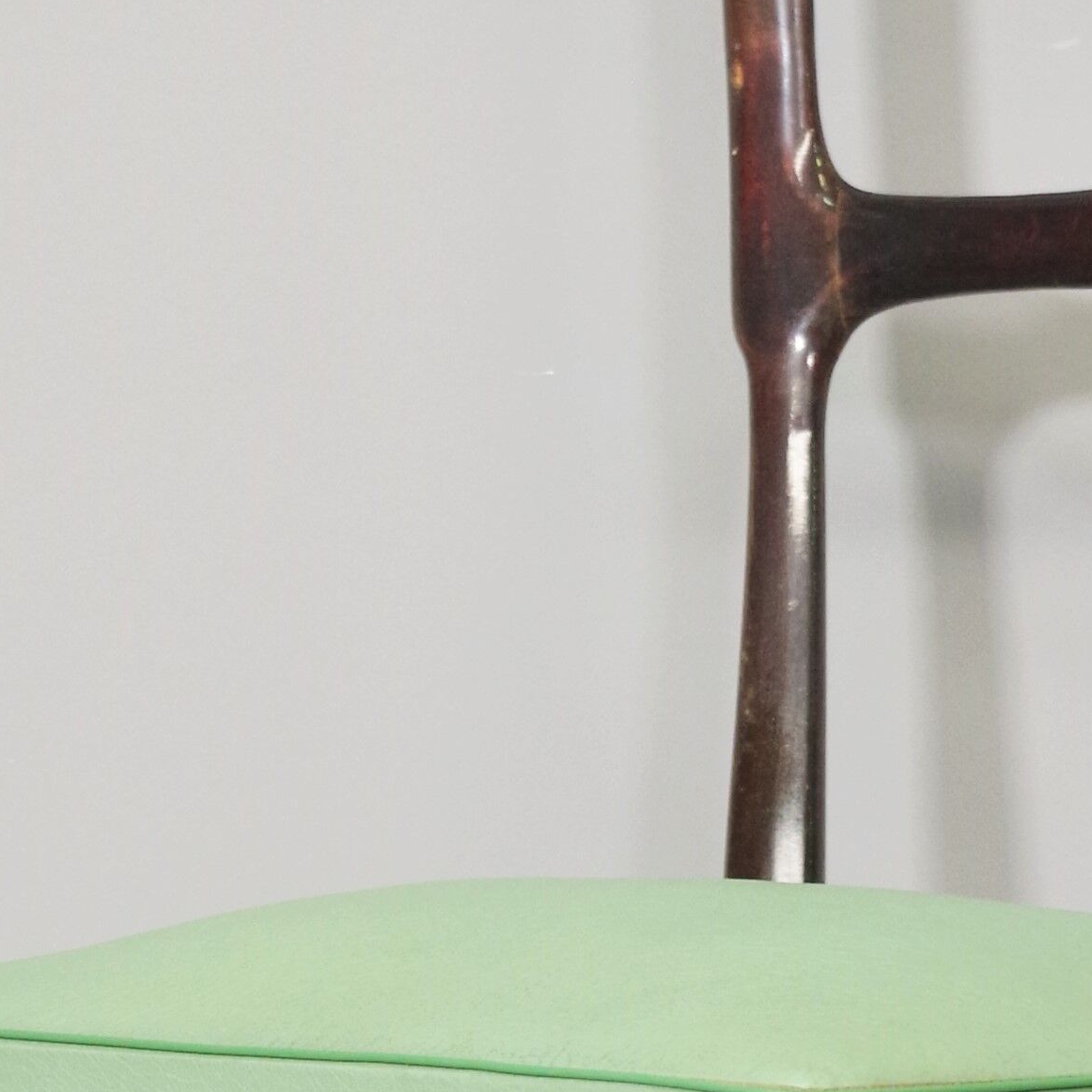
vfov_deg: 9.5
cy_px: 691
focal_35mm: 184
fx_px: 6567
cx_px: 778
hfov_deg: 9.5
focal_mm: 30.63
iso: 800
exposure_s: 1/25
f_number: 4
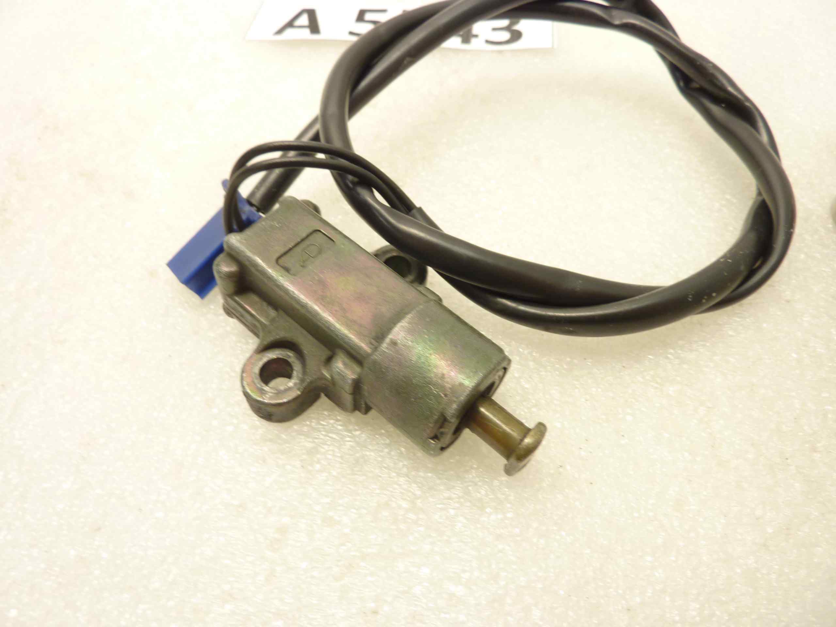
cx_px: 418
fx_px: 604
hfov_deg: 69.4
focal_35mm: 25
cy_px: 314
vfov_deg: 54.9
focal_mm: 4.1
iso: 80
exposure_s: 1/13
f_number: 3.3
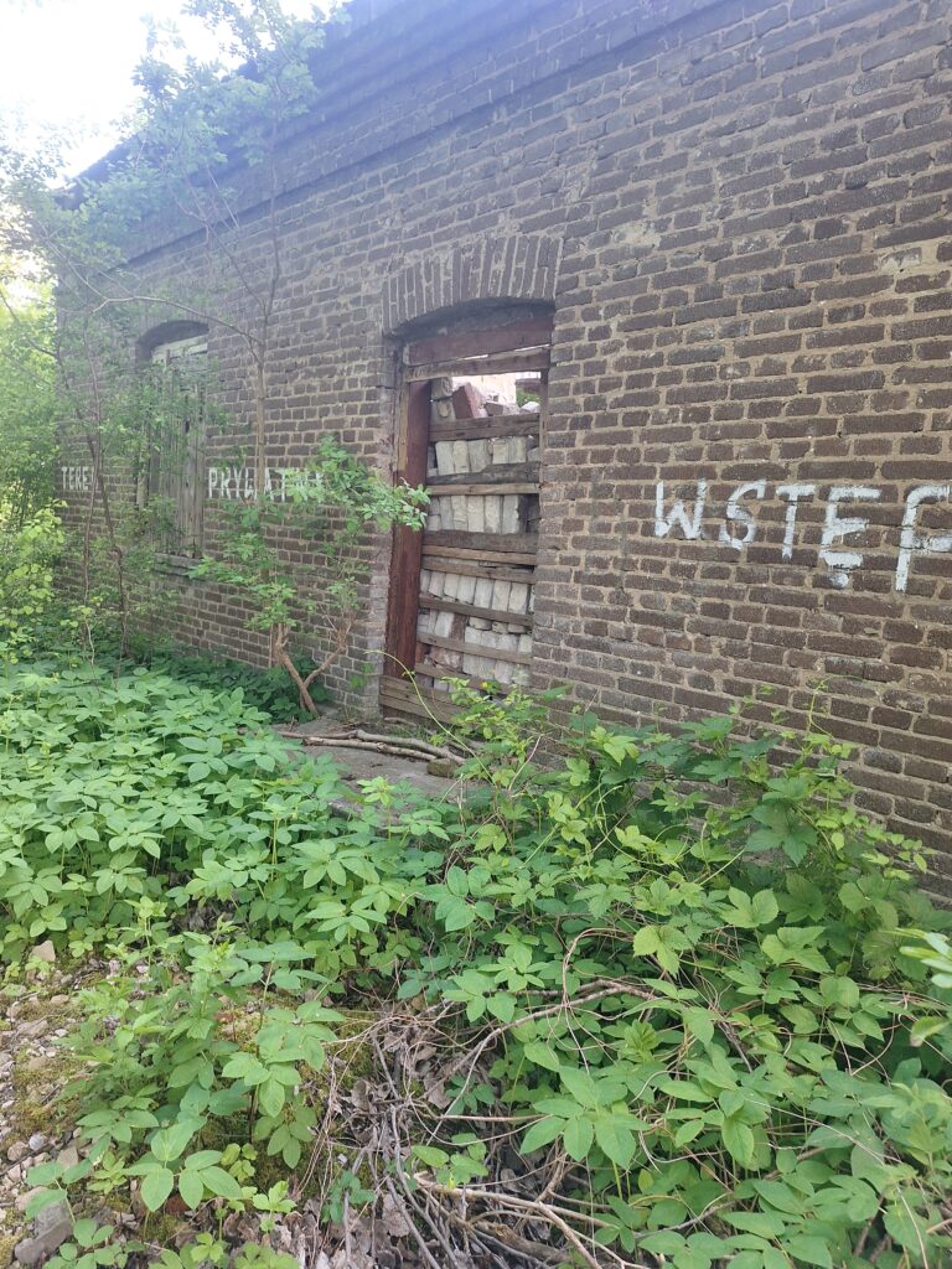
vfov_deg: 73.9
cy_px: 634
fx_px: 843
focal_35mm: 23
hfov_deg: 58.9
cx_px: 476
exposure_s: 1/50
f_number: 1.8
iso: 64
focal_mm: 5.54
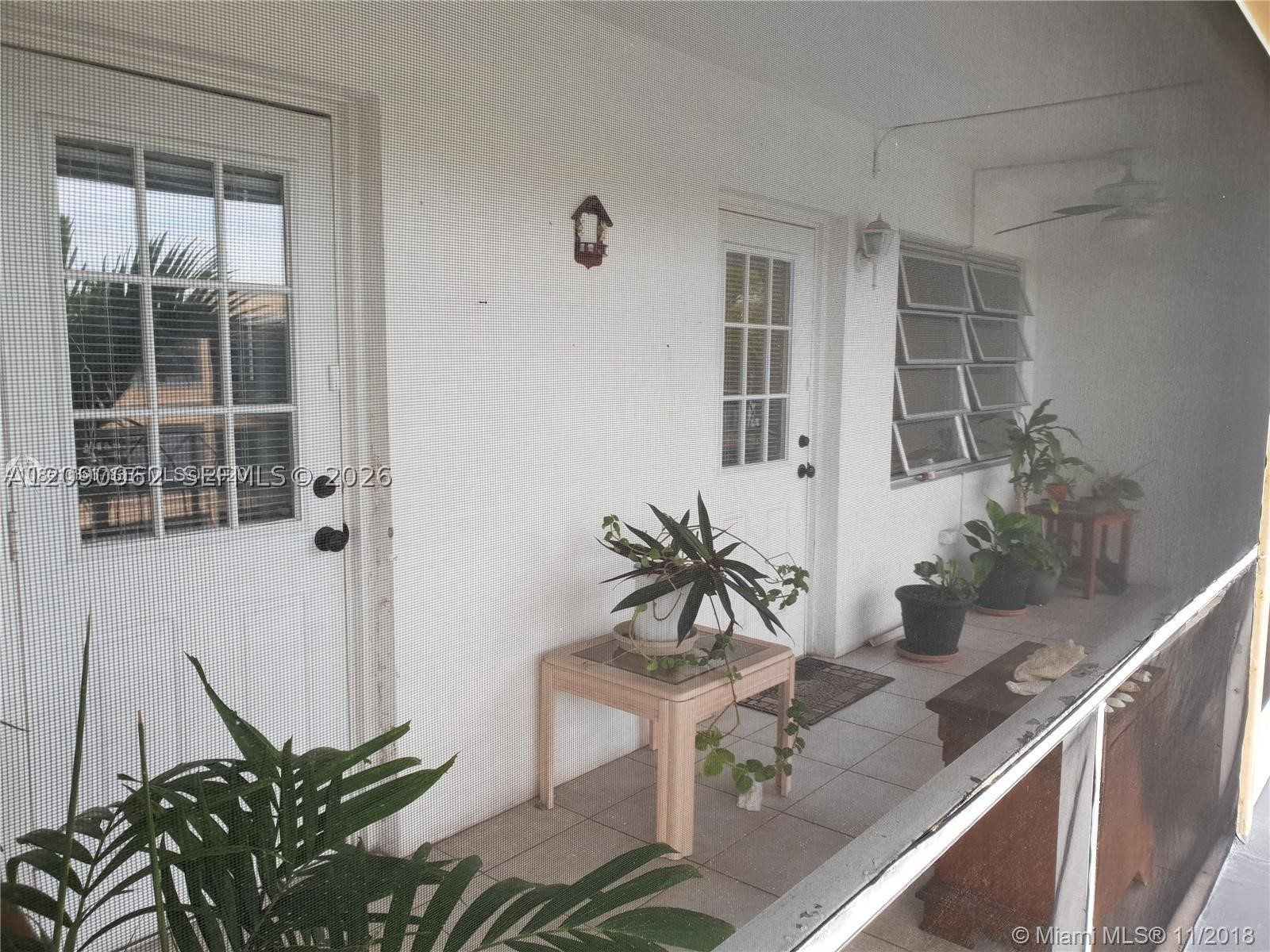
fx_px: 954
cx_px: 635
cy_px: 476
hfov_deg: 67.3
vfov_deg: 53.1
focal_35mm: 26
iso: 50
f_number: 2.4
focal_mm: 4.3
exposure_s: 1/50
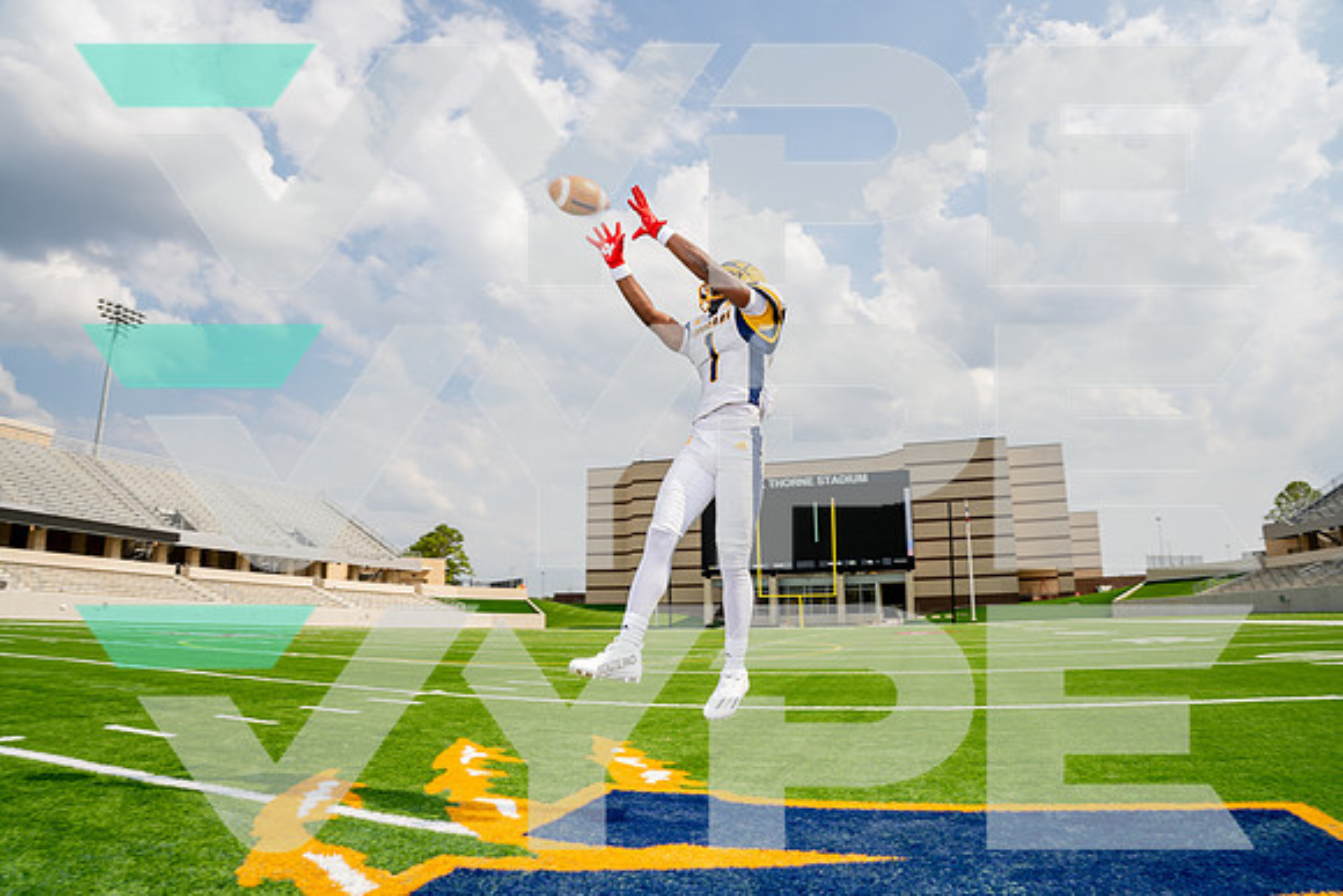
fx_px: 773
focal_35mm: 21
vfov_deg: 60.2
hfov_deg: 82.0
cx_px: 672
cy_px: 448
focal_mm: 20
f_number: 8
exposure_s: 1/250
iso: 100
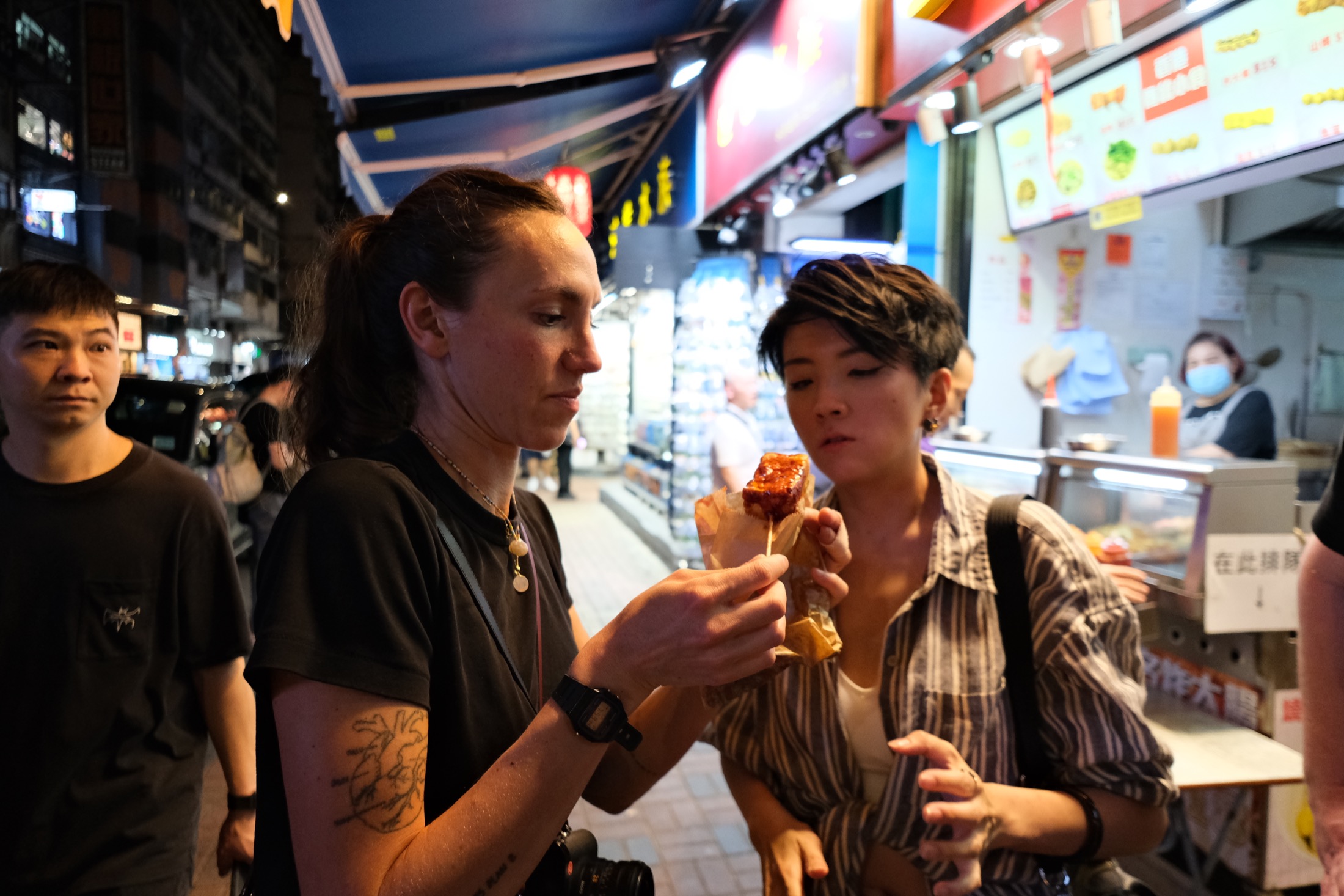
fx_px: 896
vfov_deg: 53.1
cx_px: 672
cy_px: 448
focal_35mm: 24
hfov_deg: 73.8
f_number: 2.8
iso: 2000
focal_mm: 16
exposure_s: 1/250
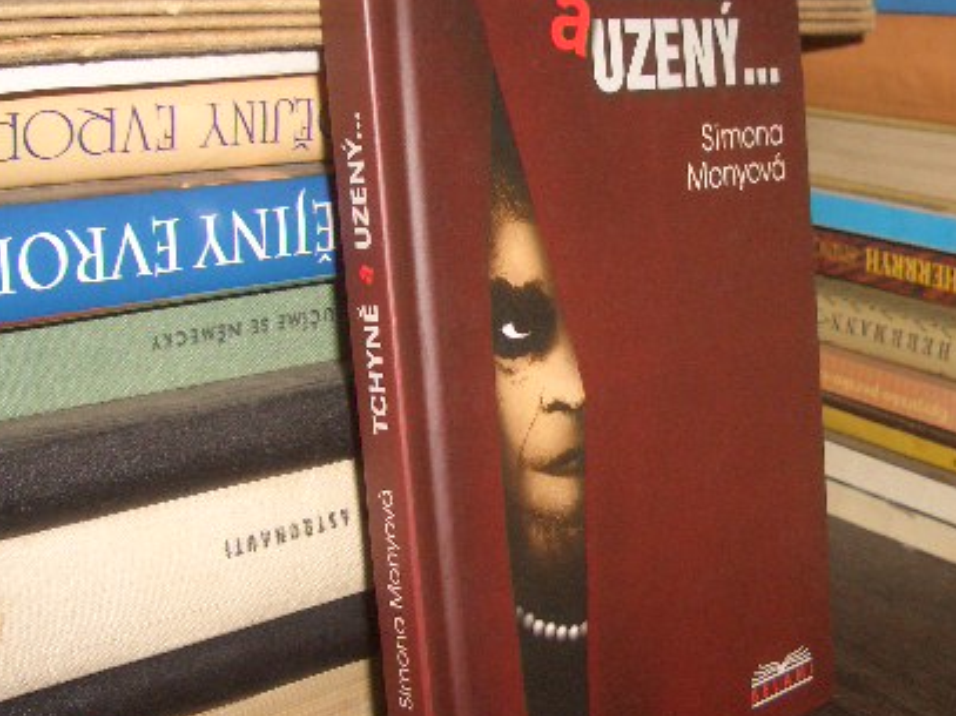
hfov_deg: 34.7
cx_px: 604
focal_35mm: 55
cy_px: 336
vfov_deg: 26.5
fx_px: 1519
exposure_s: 1/60
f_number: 2.6
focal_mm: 5.8
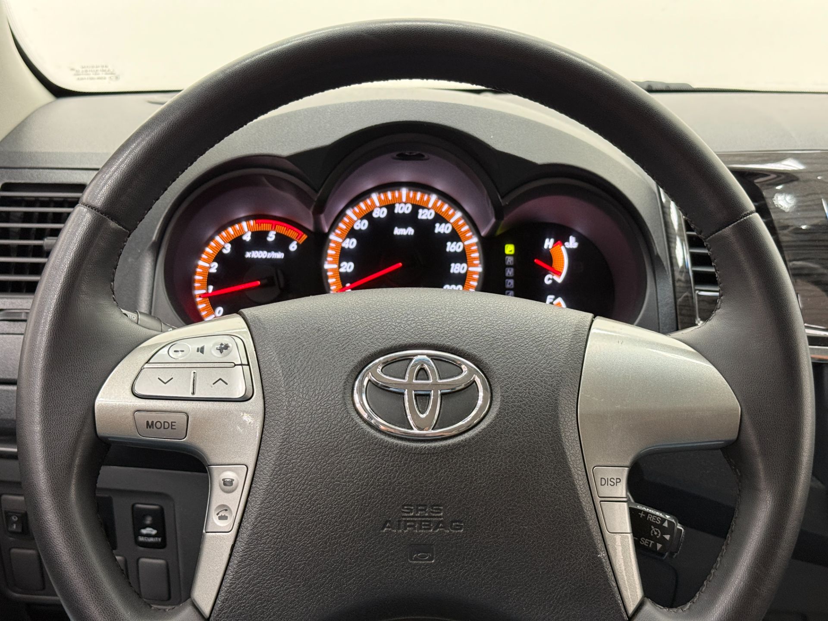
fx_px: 1148
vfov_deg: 30.3
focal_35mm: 48
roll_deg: -2.4
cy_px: 310
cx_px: 414
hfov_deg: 39.7
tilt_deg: -17.2
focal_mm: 6.76
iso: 250
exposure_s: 1/40
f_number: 1.78
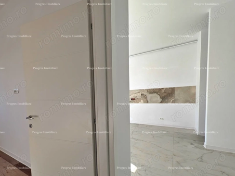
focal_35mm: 16
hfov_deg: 93.9
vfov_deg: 77.3
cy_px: 105
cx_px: 101
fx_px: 109
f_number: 2.2
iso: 34
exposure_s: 1/104
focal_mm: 1.54
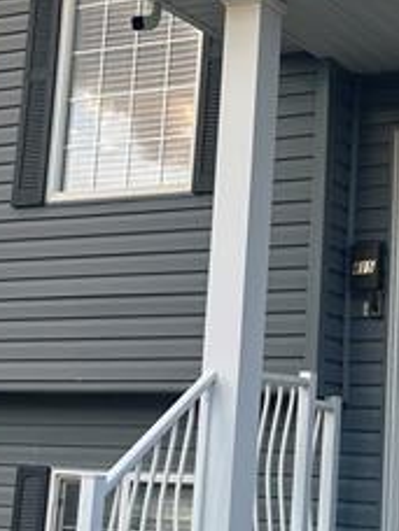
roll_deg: -4.4
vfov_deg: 24.1
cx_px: 343
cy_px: 200
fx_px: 1245
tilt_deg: +14.0
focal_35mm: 81
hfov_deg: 18.0
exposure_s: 1/549
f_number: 1.78
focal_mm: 6.86
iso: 80
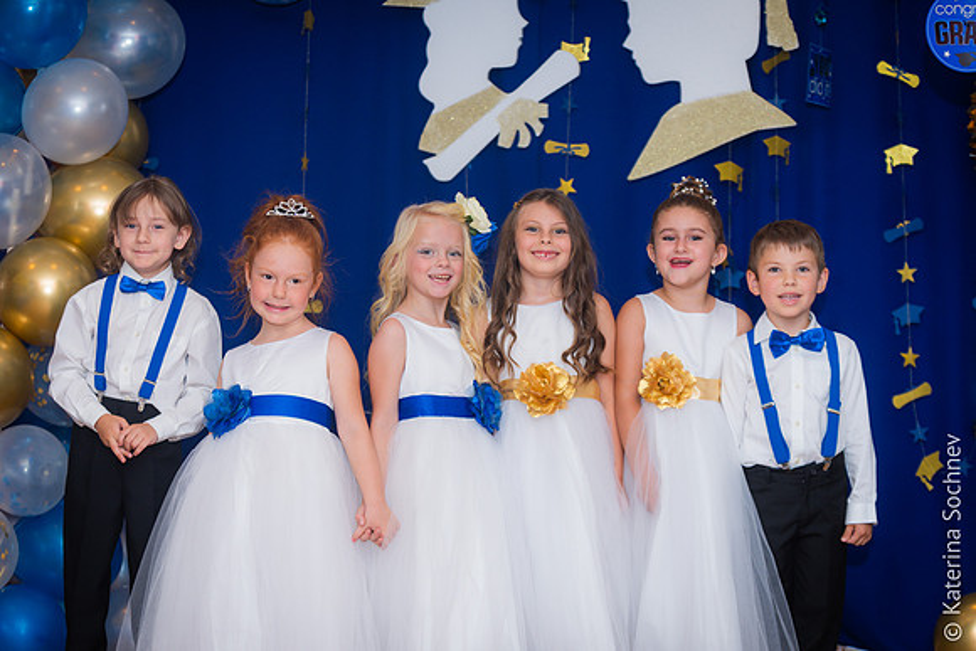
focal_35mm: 70
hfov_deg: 28.8
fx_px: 1898
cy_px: 326
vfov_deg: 19.5
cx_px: 488
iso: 320
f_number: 3.5
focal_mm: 70
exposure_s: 1/200
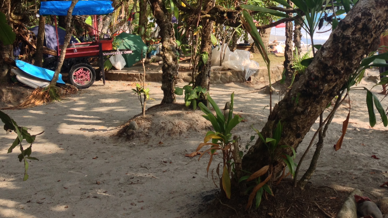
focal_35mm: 52
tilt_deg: -4.8
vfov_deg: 22.5
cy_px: 22
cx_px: 243
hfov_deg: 39.6
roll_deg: +1.6
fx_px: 535
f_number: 2.4
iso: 50
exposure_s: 1/460
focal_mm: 4.28
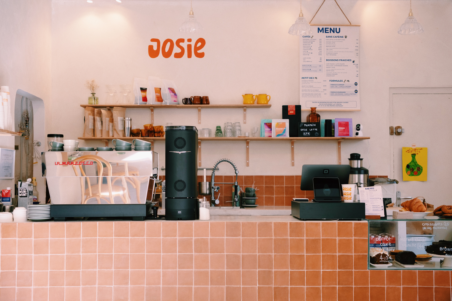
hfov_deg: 42.7
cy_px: 150
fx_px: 578
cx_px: 226
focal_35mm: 46
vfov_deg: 29.2
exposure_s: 1/170
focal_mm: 30.9
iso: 320
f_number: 3.2
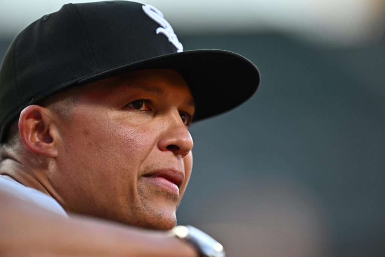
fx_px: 4278
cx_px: 192
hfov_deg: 5.2
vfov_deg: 3.4
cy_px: 128
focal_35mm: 400
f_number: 2.8
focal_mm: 400
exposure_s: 1/1600
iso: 800
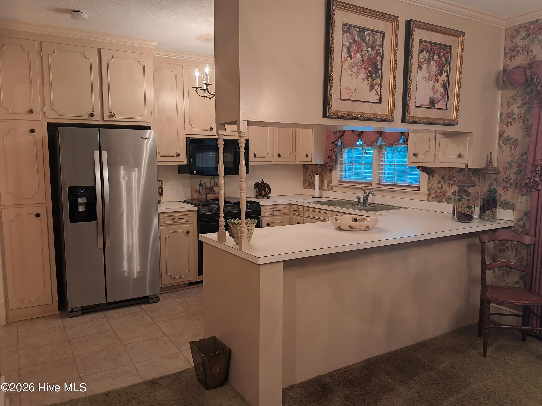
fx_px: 423
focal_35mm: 27
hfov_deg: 65.3
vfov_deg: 51.4
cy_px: 203
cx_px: 271
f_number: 1.8
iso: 500
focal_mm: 4
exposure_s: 1/30
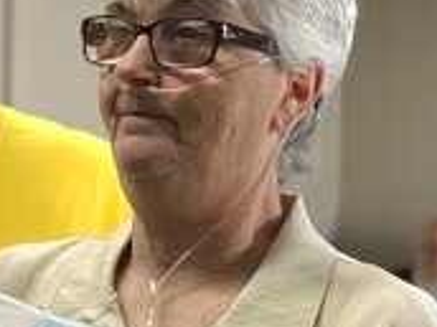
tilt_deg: -3.5
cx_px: 137
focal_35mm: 155
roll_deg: -1.8
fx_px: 1957
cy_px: 304
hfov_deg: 12.7
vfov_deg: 9.5
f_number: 2.4
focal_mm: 6
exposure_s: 1/60
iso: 160
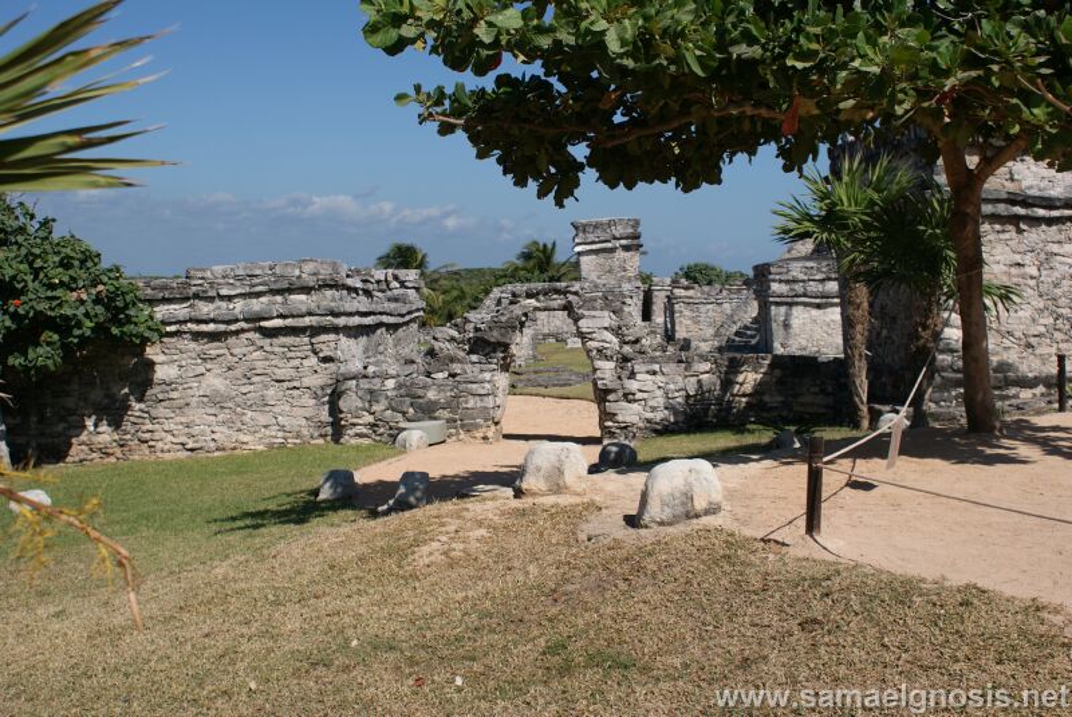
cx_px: 536
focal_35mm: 42
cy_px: 358
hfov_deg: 46.4
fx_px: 1252
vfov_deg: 32.0
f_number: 5.6
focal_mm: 28
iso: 100
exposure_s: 1/800
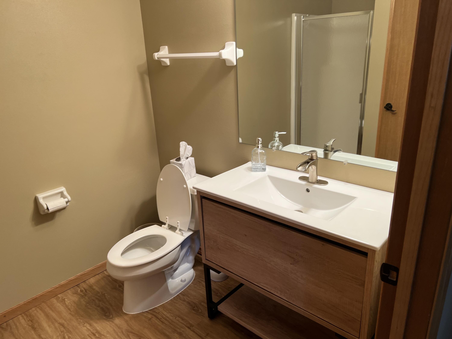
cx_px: 226
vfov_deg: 53.1
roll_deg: +2.6
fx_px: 339
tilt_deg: -20.0
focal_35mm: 26
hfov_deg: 67.3
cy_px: 170
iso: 80
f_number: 1.5
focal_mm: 5.7
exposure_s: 1/60
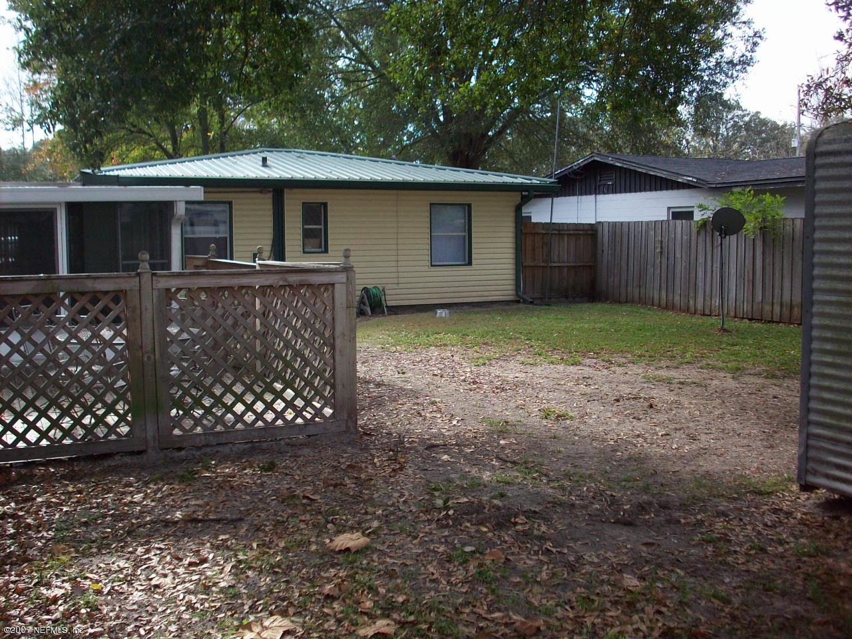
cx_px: 426
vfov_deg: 38.7
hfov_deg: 50.1
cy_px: 320
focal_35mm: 37
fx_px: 911
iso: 80
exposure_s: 1/319
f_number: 2.8
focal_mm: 6.2
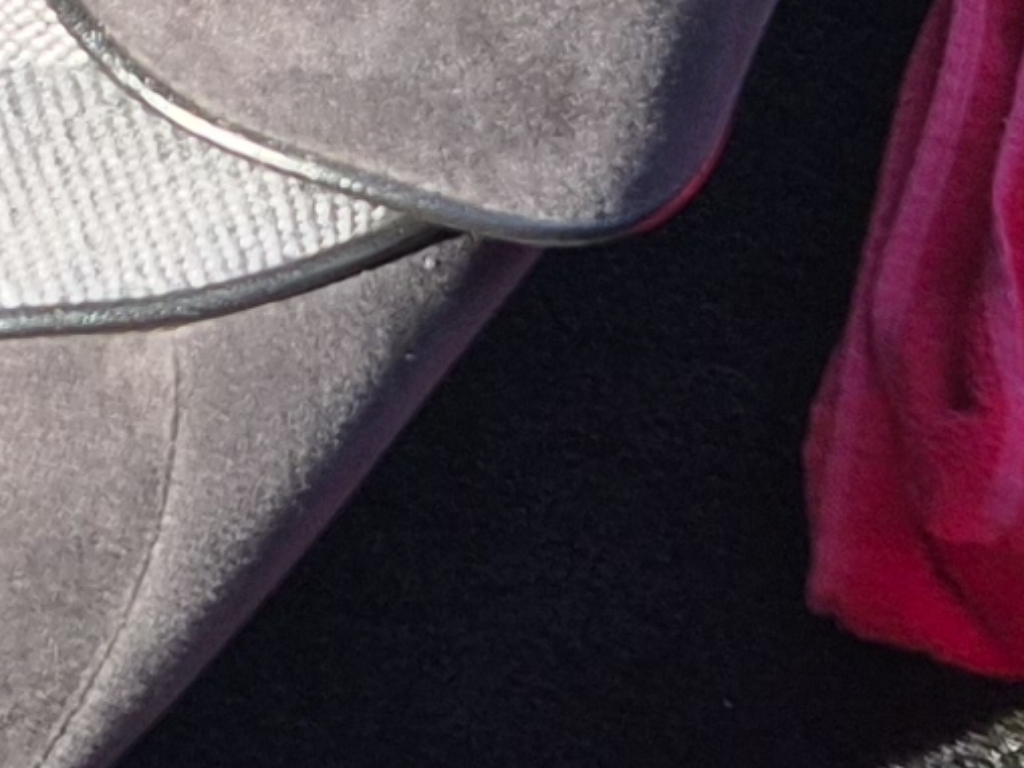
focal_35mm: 181
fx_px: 5354
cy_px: -792
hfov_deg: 10.2
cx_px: -873
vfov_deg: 7.8
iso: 80
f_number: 1.8
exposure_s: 1/1476
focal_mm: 5.4
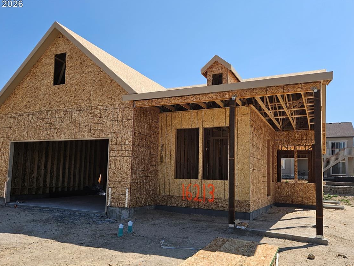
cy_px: 141
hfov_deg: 59.9
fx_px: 307
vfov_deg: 46.8
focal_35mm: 30
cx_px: 167
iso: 25
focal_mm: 5.4
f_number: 1.8
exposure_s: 1/2222
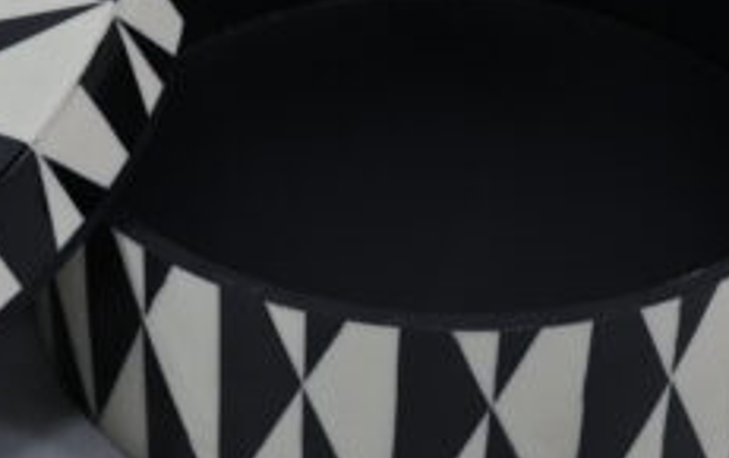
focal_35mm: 140
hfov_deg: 14.8
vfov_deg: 9.4
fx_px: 2785
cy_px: 185
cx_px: 148
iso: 640
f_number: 9
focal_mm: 53
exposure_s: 1/125
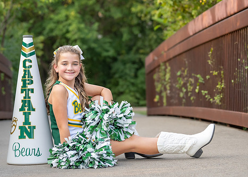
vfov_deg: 11.9
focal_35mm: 120
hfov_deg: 16.7
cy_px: 98
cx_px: 85
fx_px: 845
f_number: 2.8
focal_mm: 70
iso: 640
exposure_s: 1/1000
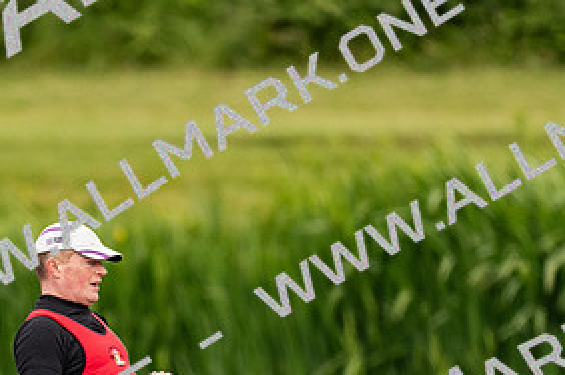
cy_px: 351
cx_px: 108
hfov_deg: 1.1
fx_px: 29048
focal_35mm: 1854
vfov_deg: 0.7
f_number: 4
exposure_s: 1/2500
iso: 720
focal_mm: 600
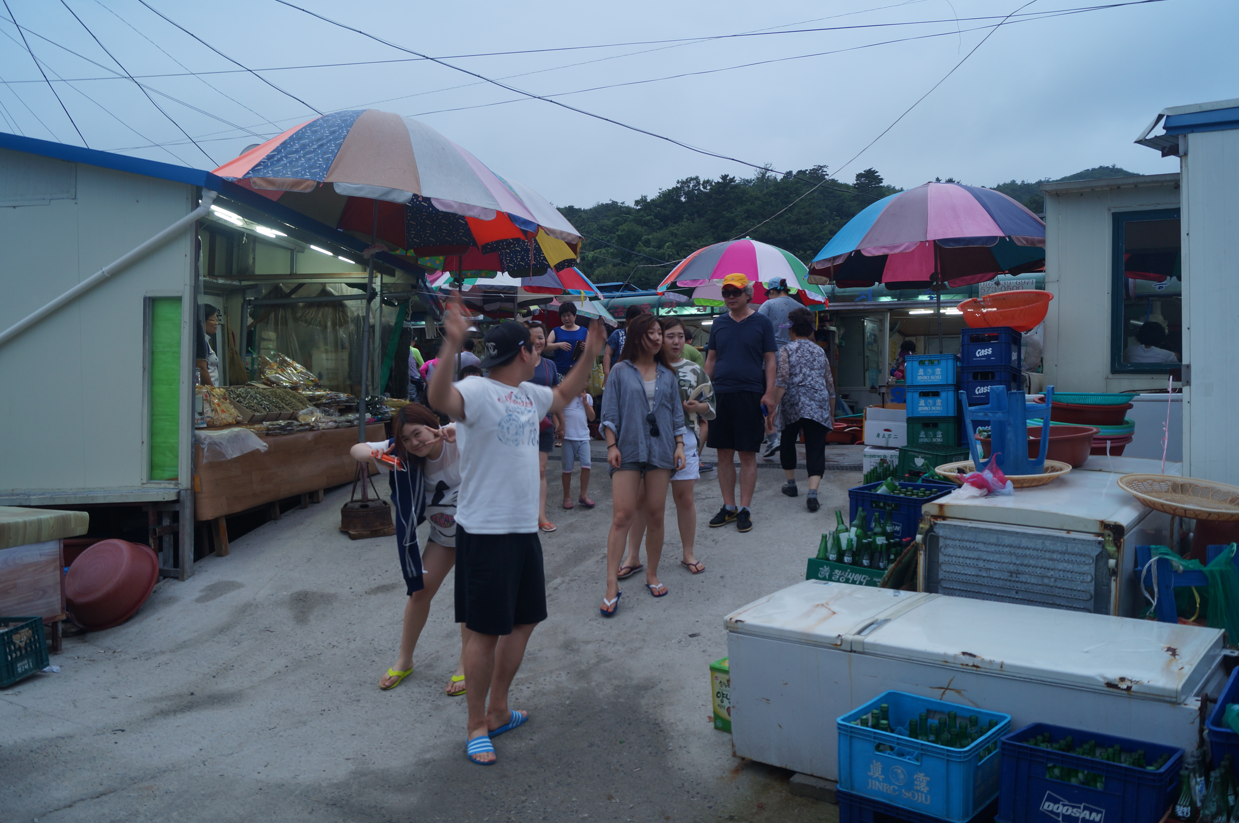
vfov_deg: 43.5
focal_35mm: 30
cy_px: 412
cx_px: 620
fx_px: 1031
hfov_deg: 62.0
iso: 100
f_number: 4
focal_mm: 20
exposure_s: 1/60
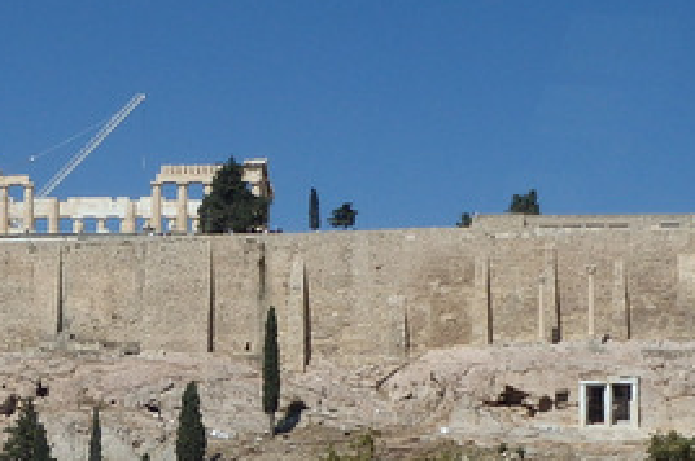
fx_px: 1350
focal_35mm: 70
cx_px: 218
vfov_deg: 19.3
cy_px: 350
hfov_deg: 28.6
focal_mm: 6.4
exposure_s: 1/125
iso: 125
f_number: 13
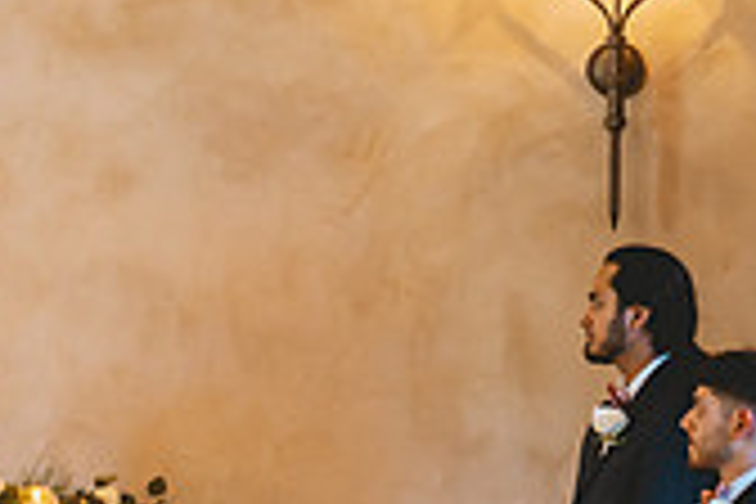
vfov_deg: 5.7
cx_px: -522
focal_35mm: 242
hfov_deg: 8.3
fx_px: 5082
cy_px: 450
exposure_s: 1/160
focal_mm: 70
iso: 1250
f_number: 2.8
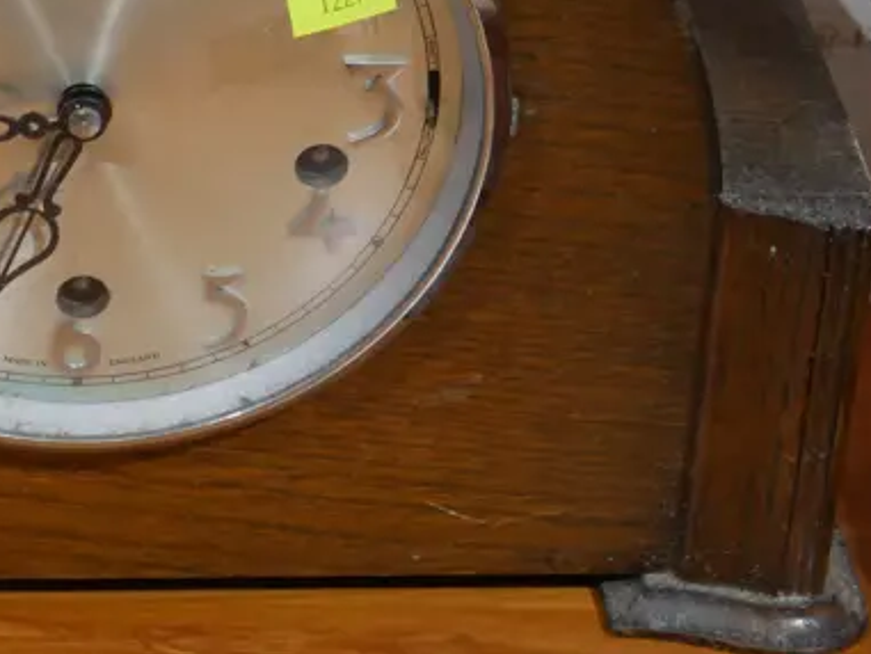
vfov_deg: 10.2
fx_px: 3650
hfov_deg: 13.4
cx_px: 18
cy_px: 45
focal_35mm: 145
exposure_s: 1/60
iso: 1000
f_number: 5.3
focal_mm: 27
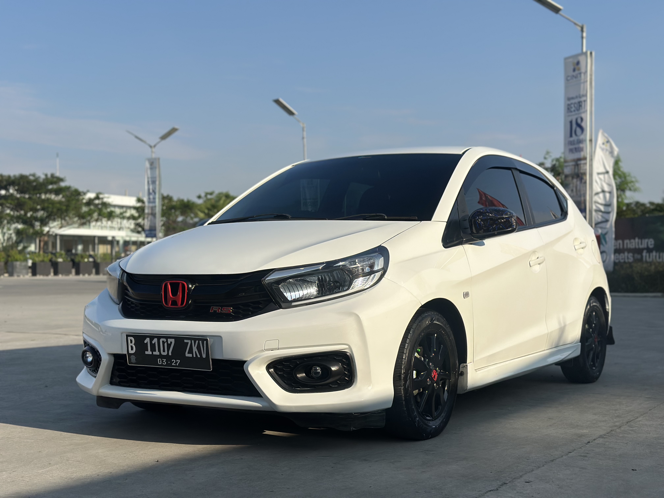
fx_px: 921
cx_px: 332
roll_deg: +0.0
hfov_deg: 39.7
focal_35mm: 48
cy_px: 249
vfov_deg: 30.3
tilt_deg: +1.8
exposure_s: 1/8929
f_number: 1.78
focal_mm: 6.86
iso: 100
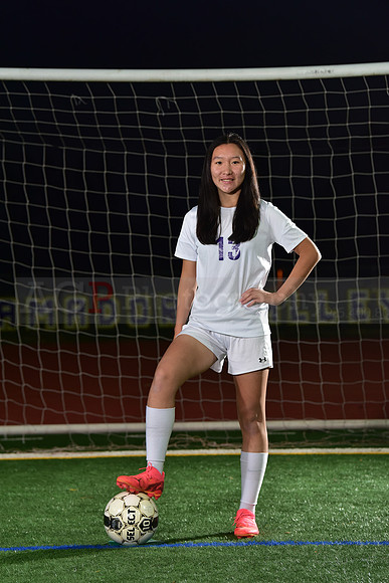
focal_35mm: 120
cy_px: 292
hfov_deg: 11.4
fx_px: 1944
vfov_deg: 17.1
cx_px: 194
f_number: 5
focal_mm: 120
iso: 1000
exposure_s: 1/200
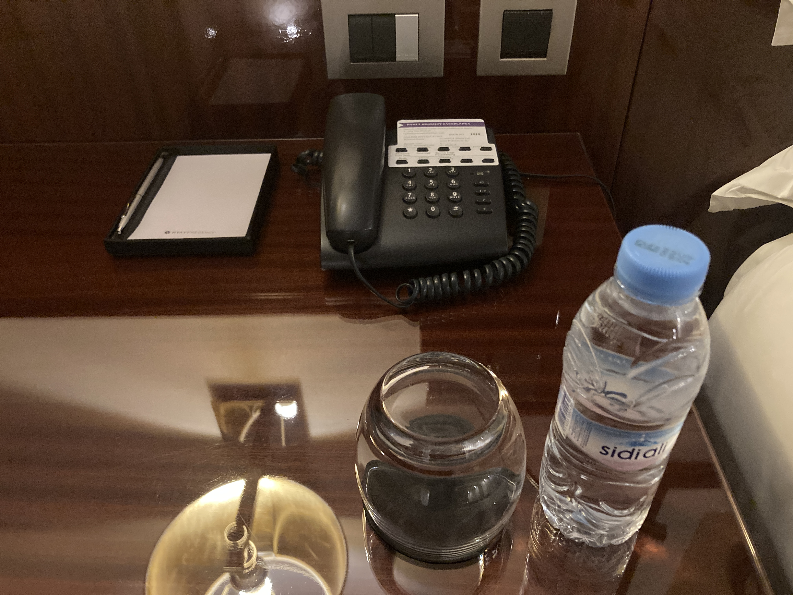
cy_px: 298
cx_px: 396
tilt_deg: -40.3
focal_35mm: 28
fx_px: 641
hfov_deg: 63.4
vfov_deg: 49.7
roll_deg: +2.8
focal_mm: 3.99
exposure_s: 1/22
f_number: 1.8
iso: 640
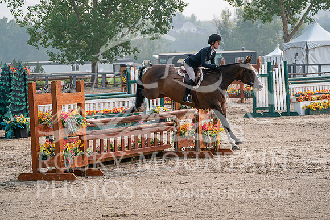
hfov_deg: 13.3
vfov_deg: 8.9
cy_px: 110
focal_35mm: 154
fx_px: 1412
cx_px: 165
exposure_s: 1/1000
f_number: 5.6
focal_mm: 154
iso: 500
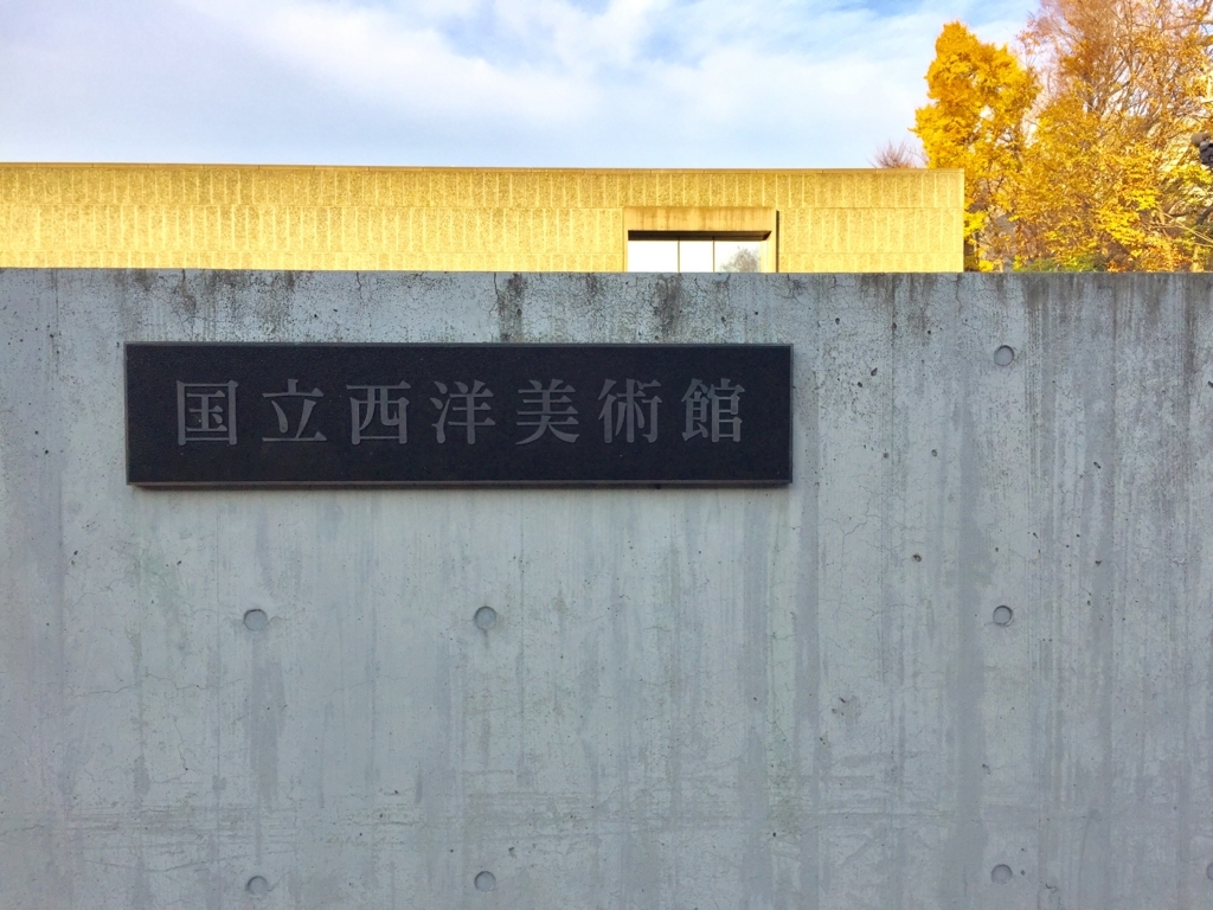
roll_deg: -0.4
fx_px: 1016
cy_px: 455
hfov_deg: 61.7
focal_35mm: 29
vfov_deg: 48.2
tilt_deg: -2.5
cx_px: 606
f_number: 2.2
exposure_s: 1/648
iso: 32
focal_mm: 4.15
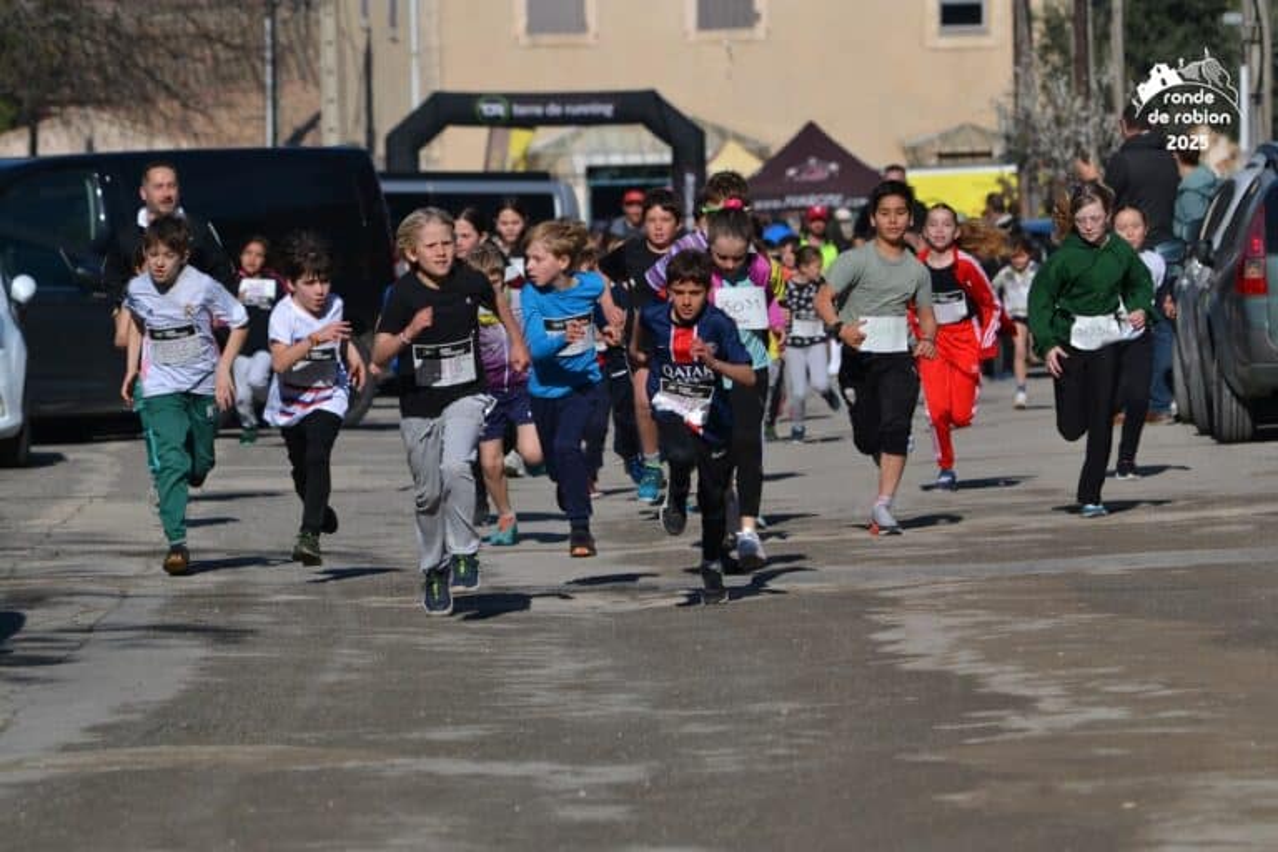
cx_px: 639
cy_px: 426
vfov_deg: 4.2
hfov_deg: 6.2
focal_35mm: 330
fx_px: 11714
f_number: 7.1
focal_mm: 220
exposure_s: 1/2000
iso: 320
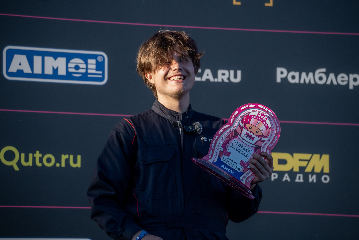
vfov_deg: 6.6
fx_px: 2085
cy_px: 120
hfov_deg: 9.8
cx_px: 180
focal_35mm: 209
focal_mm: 209.1
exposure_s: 1/400
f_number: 5.6
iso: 2000
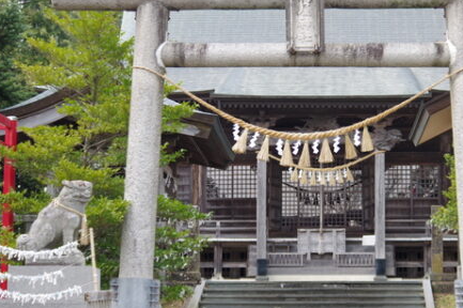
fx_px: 1337
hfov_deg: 19.6
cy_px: 152
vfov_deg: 13.1
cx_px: 308
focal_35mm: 104
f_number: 4
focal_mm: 50
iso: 400
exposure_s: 1/200
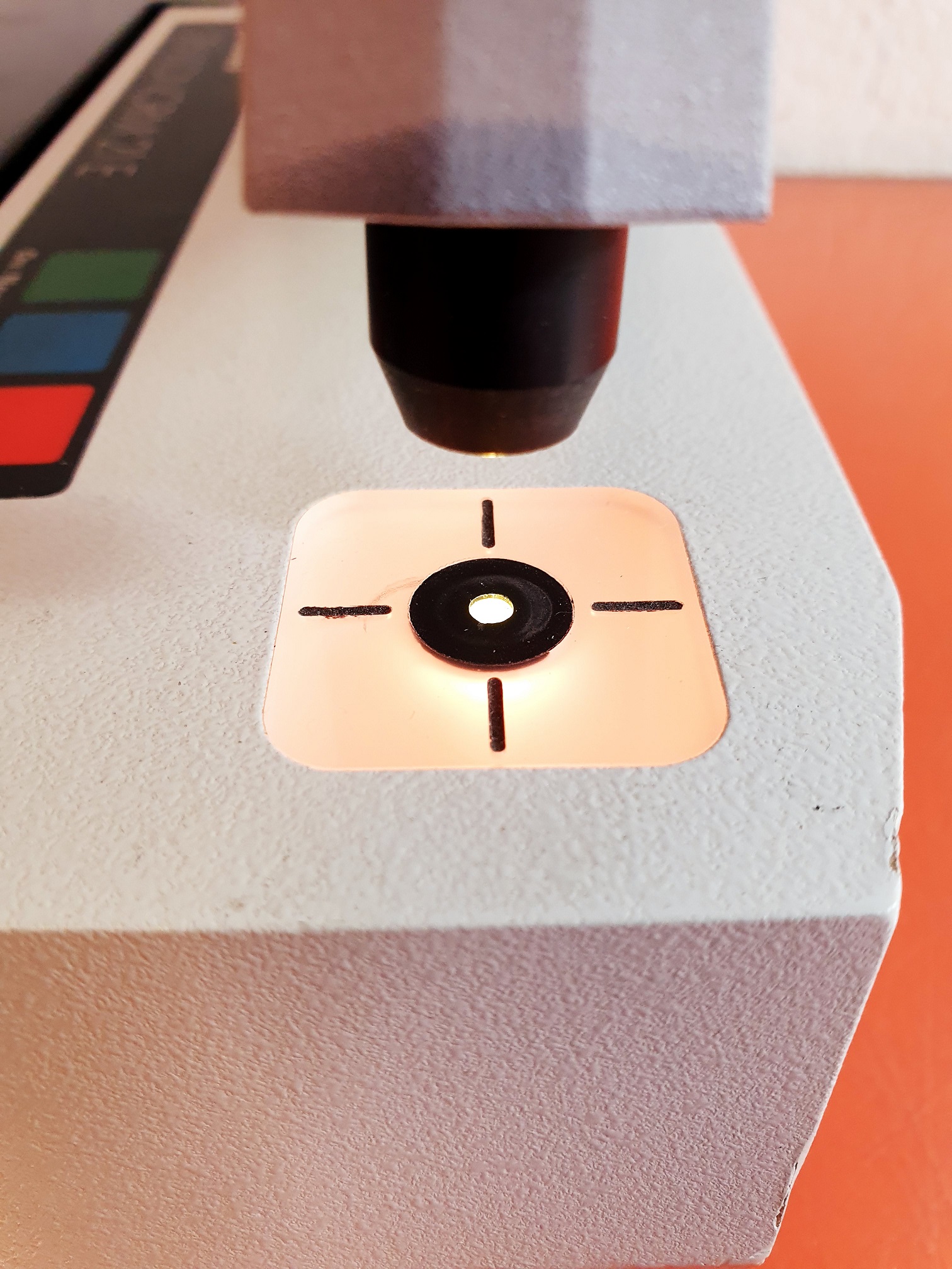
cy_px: 634
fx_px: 953
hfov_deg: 53.1
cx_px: 476
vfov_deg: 67.3
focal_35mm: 26
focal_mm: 4.3
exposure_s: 1/50
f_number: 2.4
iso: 160
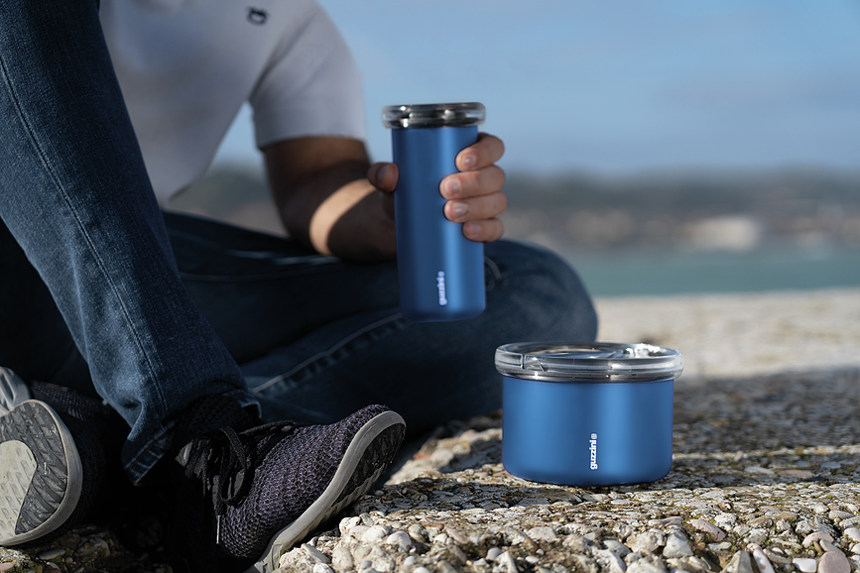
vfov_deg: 15.7
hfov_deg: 23.4
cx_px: 430
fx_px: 2078
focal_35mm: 87
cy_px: 286
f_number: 4
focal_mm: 87
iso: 100
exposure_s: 1/1600
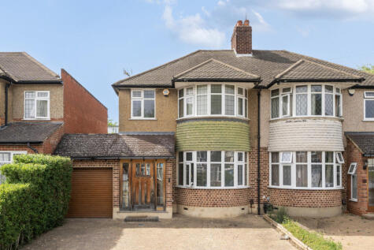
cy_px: 125
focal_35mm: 30
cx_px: 187
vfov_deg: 43.6
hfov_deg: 61.9
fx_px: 312
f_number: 8
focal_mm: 20
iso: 200
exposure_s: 1/200
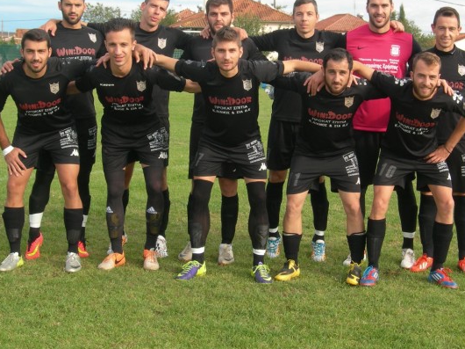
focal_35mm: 76
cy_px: 135
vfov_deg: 19.3
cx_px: 244
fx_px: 1020
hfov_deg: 25.7
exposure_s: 1/141
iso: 50
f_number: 5.9
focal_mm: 12.7
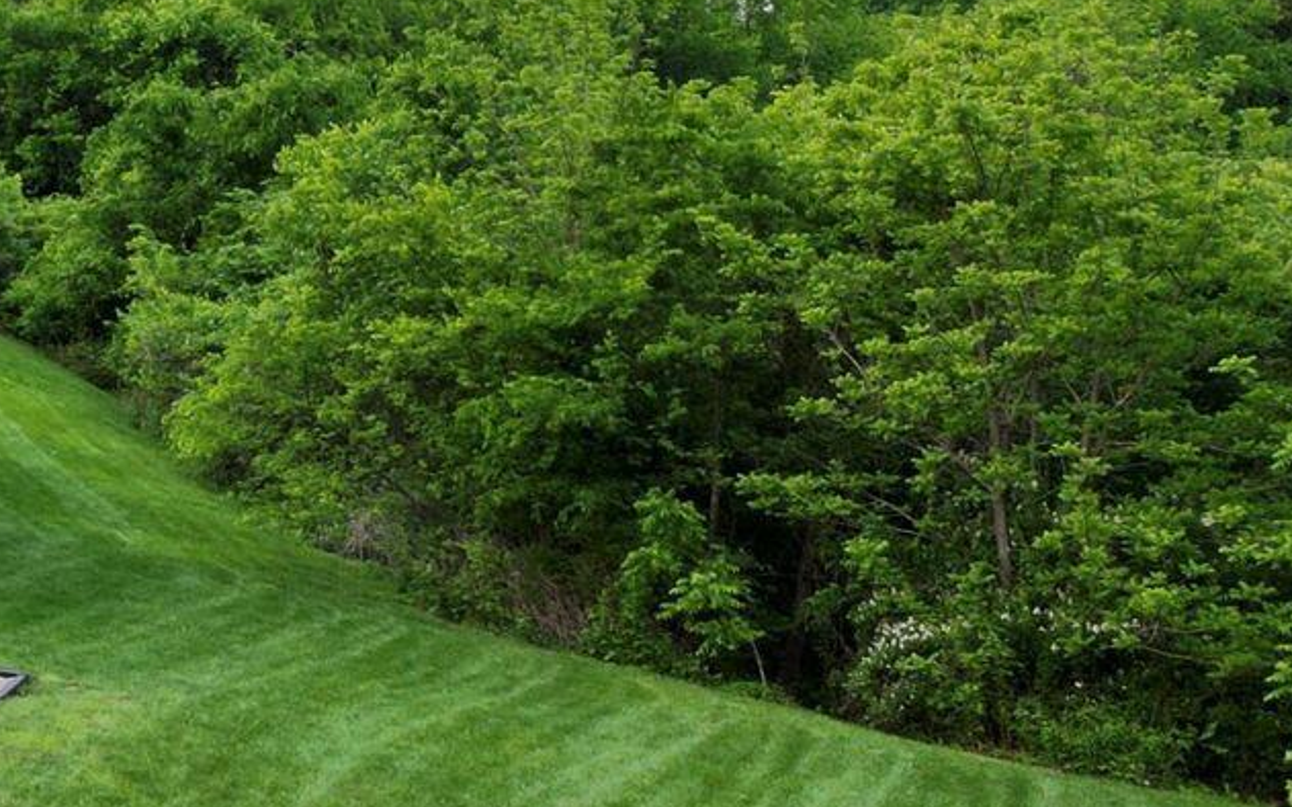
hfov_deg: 19.7
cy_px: 131
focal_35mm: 86
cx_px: -830
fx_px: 3027
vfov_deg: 15.1
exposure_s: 1/320
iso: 100
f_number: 1.7
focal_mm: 6.72
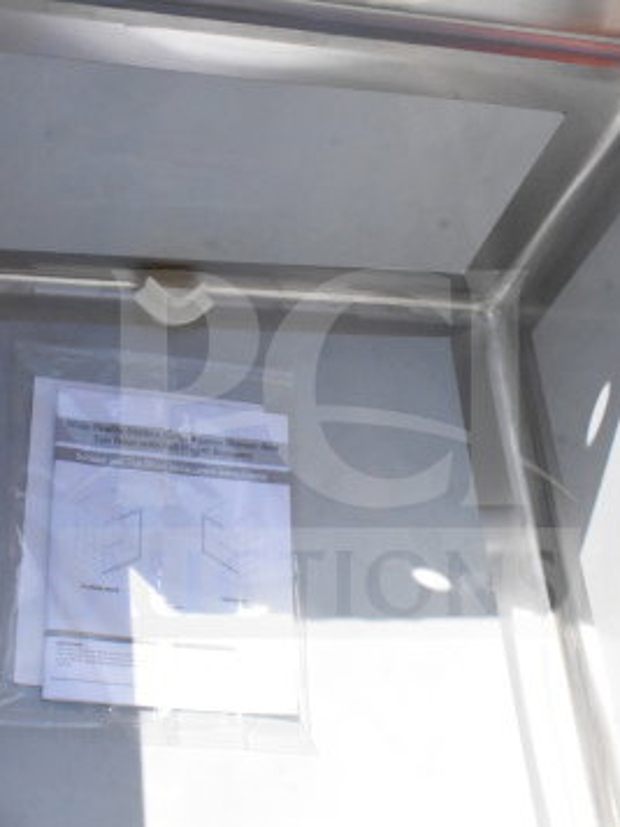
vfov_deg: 31.3
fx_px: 1476
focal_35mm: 62
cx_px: 318
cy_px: 454
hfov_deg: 23.7
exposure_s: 1/2000
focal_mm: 25
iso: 6400
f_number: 22
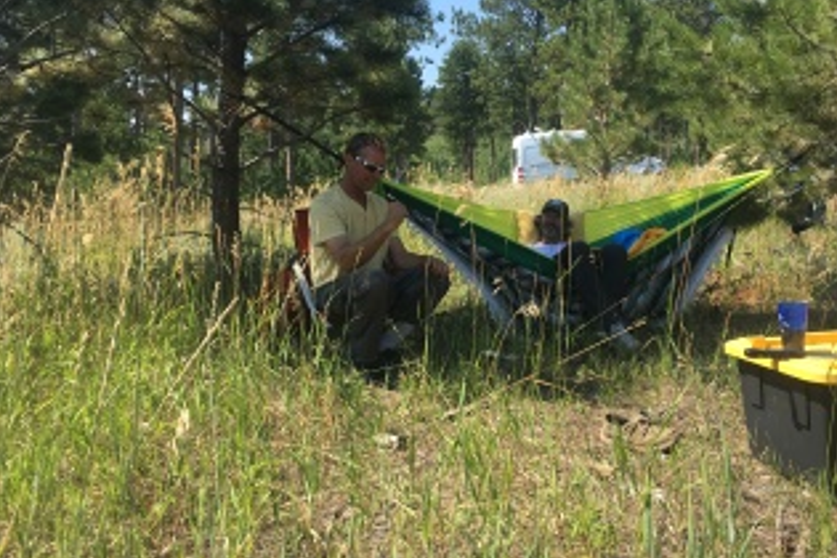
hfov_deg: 54.3
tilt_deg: -0.8
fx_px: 814
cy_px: 229
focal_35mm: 35
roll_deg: -0.3
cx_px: 473
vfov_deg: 37.7
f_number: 2.2
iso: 25
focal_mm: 4.15
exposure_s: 1/699
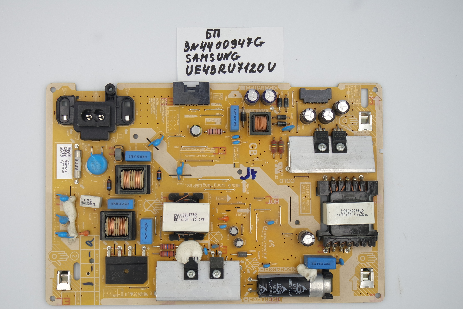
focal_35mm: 52
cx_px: 220
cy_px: 165
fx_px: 669
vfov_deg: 26.0
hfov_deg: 38.2
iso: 160
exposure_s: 1/125
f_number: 5
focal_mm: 18
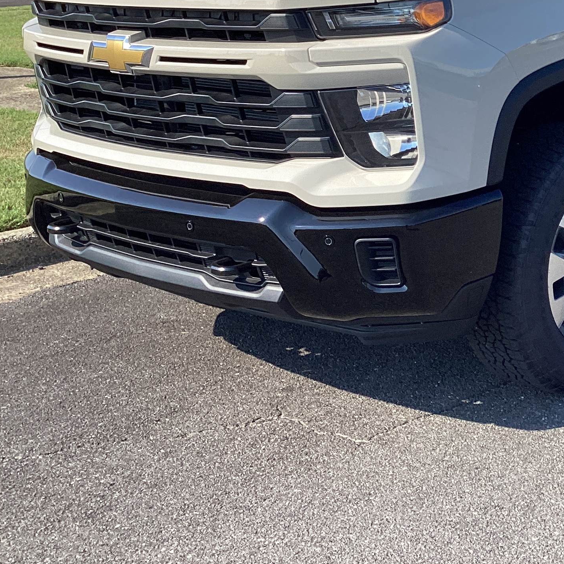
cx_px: 606
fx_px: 1161
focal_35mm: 63
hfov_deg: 25.5
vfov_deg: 26.7
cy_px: 102
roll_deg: +0.8
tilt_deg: -8.2
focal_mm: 3.3
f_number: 2.4
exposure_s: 1/849
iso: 25
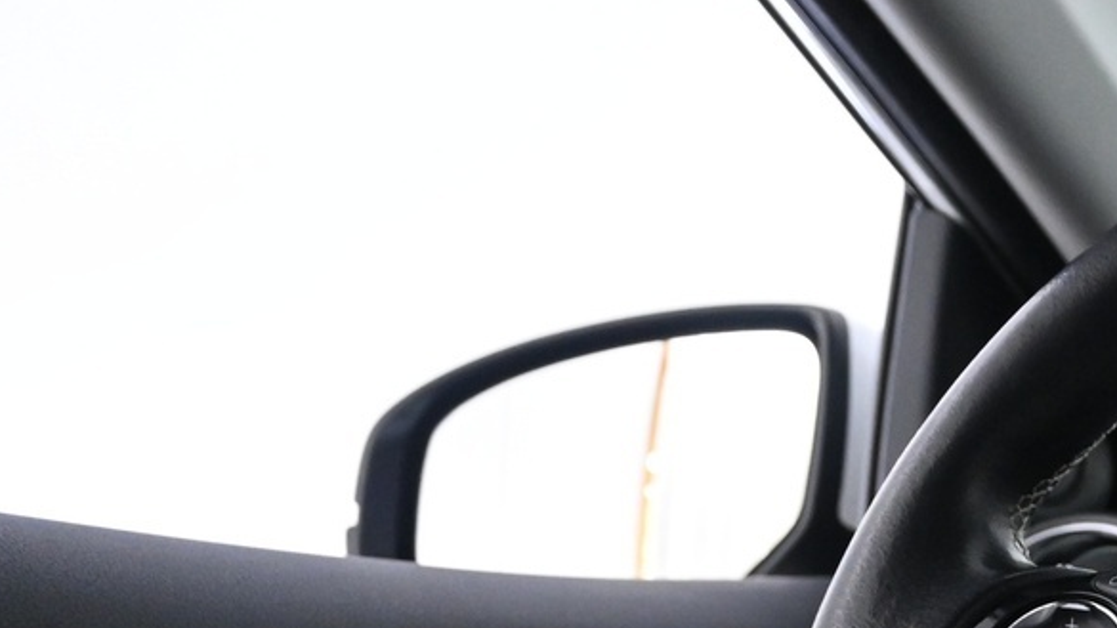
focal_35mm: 89
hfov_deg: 21.4
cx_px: 1495
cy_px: 802
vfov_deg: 13.1
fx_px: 2641
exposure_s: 1/40
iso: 2500
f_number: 3.8
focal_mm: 20.5
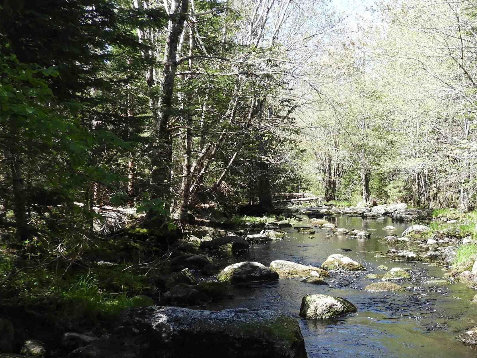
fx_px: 606
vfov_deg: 32.3
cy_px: 269
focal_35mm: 44
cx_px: 334
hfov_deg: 42.1
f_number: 3.3
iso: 100
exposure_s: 1/200
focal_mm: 4.3
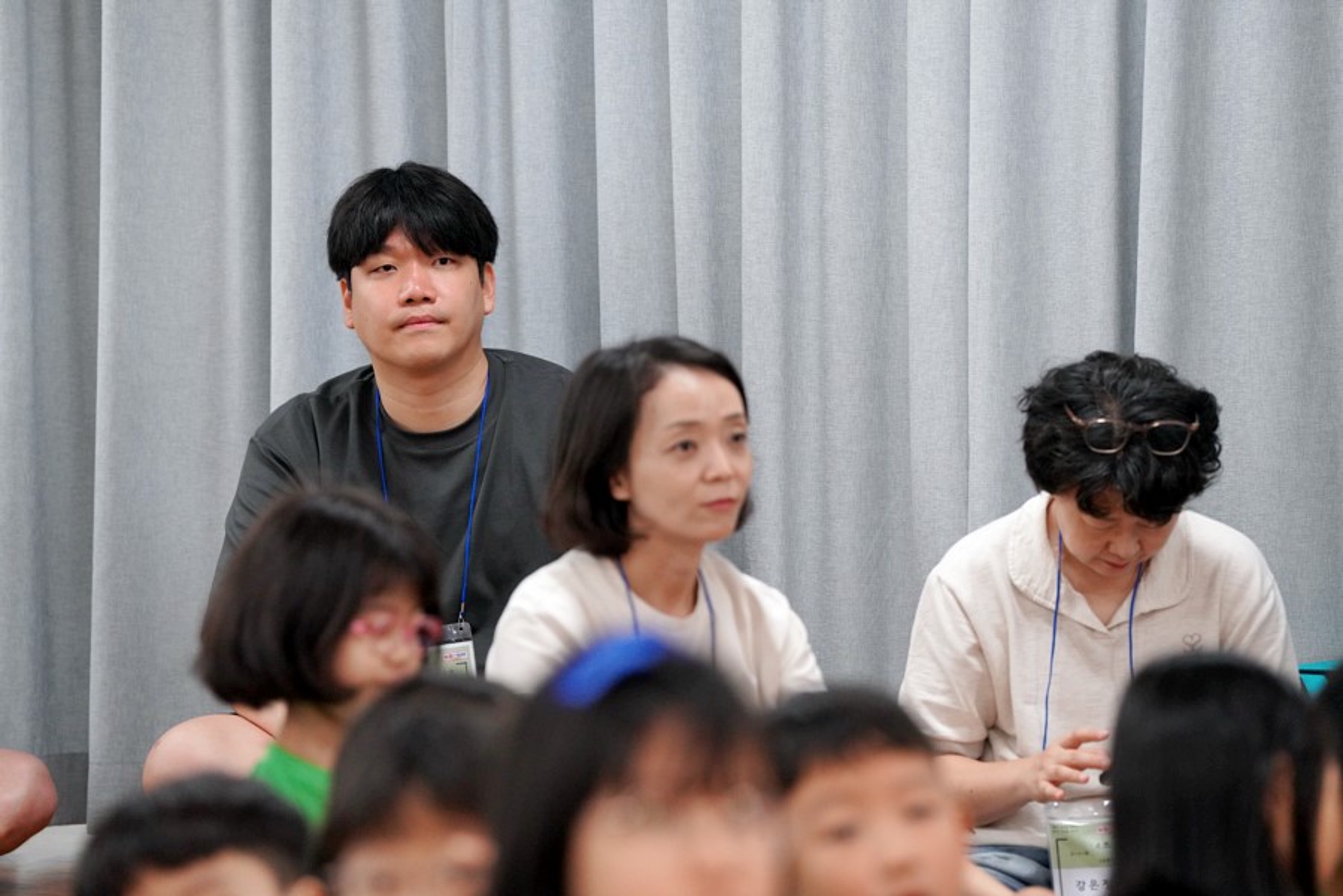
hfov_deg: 10.3
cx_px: 672
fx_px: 7461
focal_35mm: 200
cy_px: 448
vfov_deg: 6.9
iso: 3200
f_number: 4
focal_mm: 200
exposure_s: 1/250
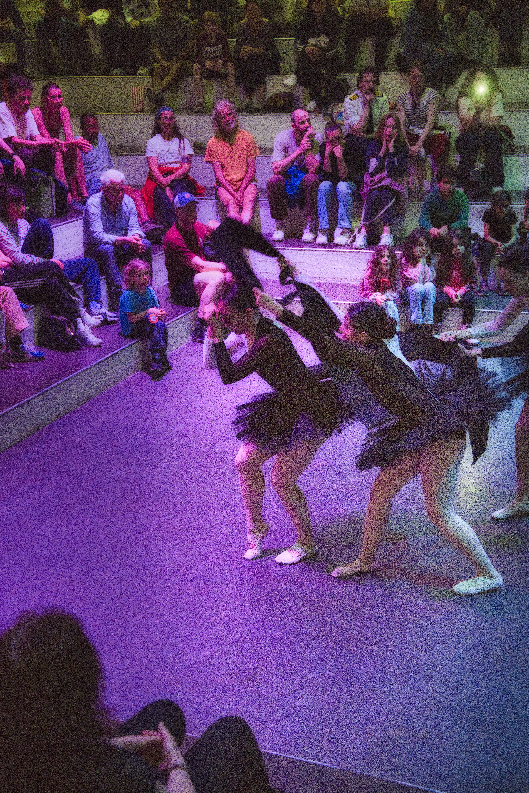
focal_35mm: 52
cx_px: 264
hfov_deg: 26.0
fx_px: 1146
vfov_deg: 38.2
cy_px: 396
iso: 18000
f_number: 4.5
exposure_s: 1/400
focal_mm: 52
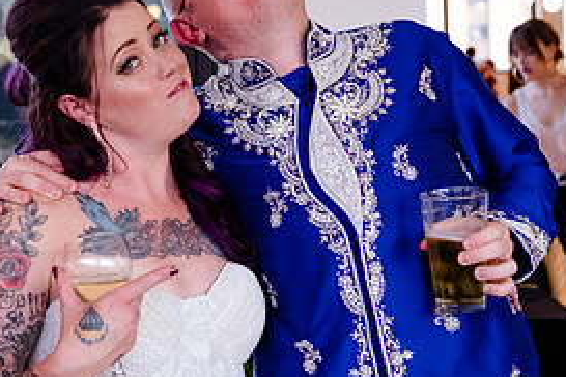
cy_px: 74
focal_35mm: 113
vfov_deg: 12.1
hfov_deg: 18.1
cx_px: 245
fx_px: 1776
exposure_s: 1/200
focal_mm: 44
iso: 3200
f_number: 4
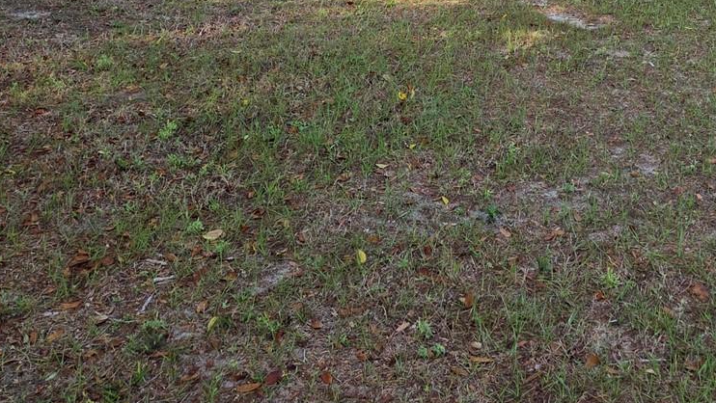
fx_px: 1026
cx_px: 562
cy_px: -121
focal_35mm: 54
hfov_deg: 37.3
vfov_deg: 20.3
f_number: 1.8
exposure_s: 1/1889
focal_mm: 5.4
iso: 80
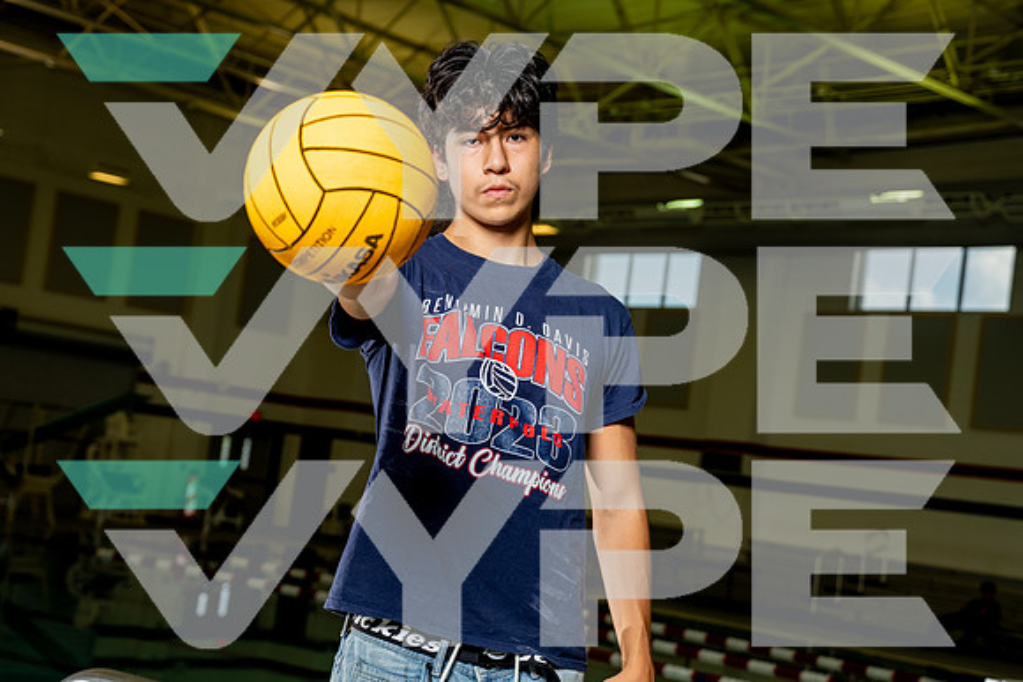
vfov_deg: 22.1
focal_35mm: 62
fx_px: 1751
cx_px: 512
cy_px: 341
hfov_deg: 32.6
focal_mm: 58
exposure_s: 1/250
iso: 100
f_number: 4.5
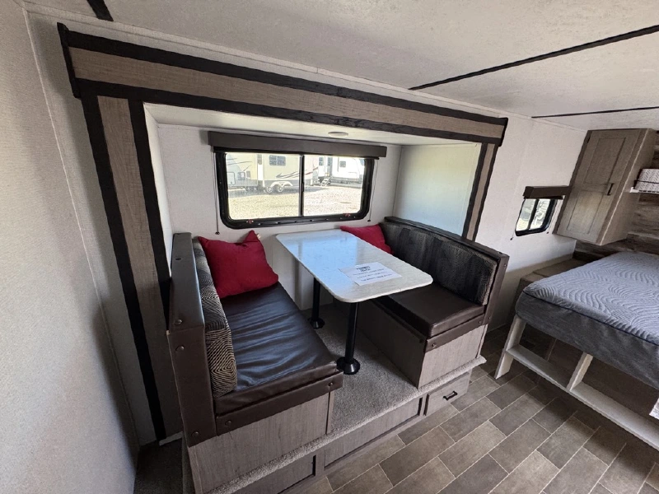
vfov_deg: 85.7
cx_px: 330
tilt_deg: -15.7
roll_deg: -2.4
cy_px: 247
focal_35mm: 14
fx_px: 267
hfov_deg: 102.1
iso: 200
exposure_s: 1/99
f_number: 2.2
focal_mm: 2.22
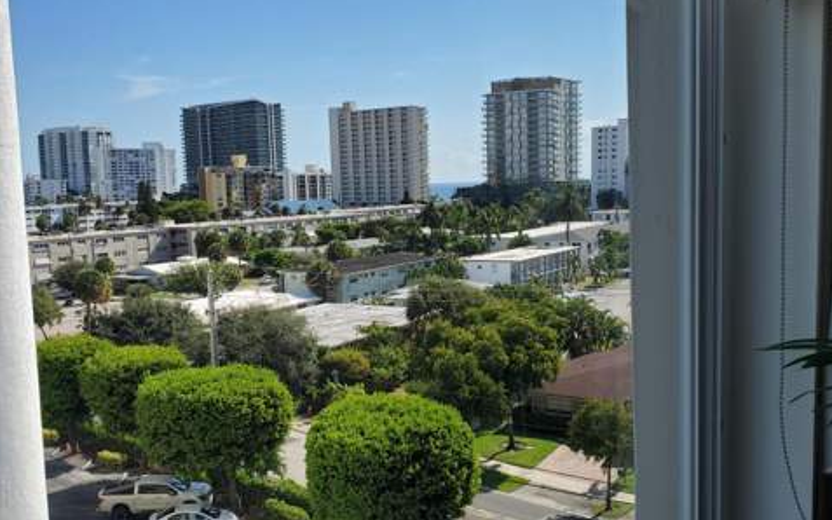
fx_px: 839
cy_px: 270
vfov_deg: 34.4
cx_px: 417
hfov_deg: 52.8
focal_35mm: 37
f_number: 2.4
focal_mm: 4.3
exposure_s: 1/779
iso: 50
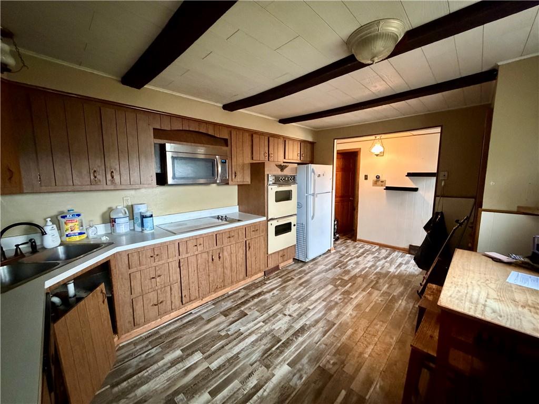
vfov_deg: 85.7
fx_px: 218
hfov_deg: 102.1
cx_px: 270
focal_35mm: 14
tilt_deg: -7.5
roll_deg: -0.3
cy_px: 202
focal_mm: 2.22
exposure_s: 1/60
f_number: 2.2
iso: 1250
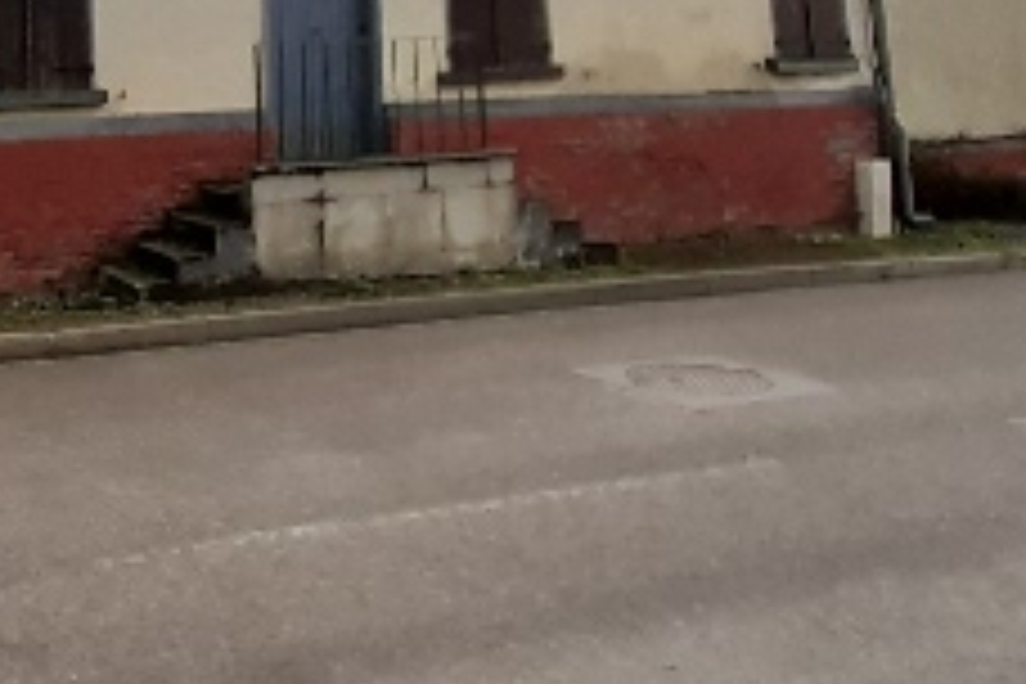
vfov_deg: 33.3
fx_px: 1083
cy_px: 72
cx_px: 86
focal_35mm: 38
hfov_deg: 45.5
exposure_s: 1/855
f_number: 2.2
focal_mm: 1.13
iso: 40
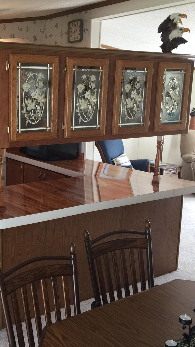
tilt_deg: -11.3
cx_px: 6
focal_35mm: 43
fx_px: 395
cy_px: 172
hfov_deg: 26.4
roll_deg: -0.7
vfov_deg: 47.3
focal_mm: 4.15
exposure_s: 1/40
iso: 32
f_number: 2.2
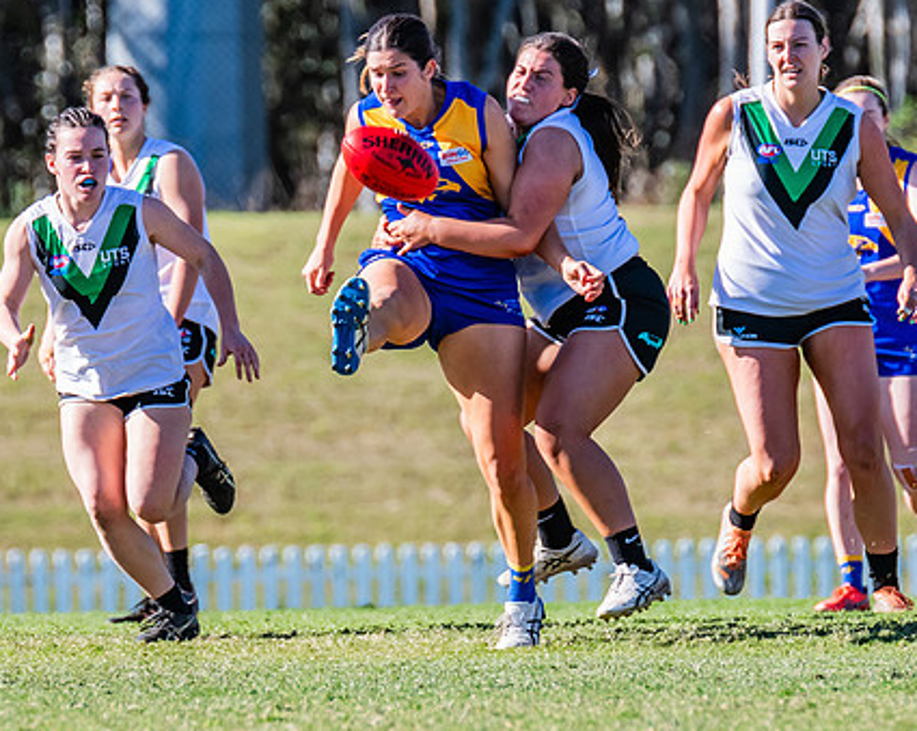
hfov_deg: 1.9
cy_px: 411
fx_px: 27163
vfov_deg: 1.5
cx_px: 439
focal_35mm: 1002
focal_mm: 420
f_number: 7.1
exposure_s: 1/1250
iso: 640
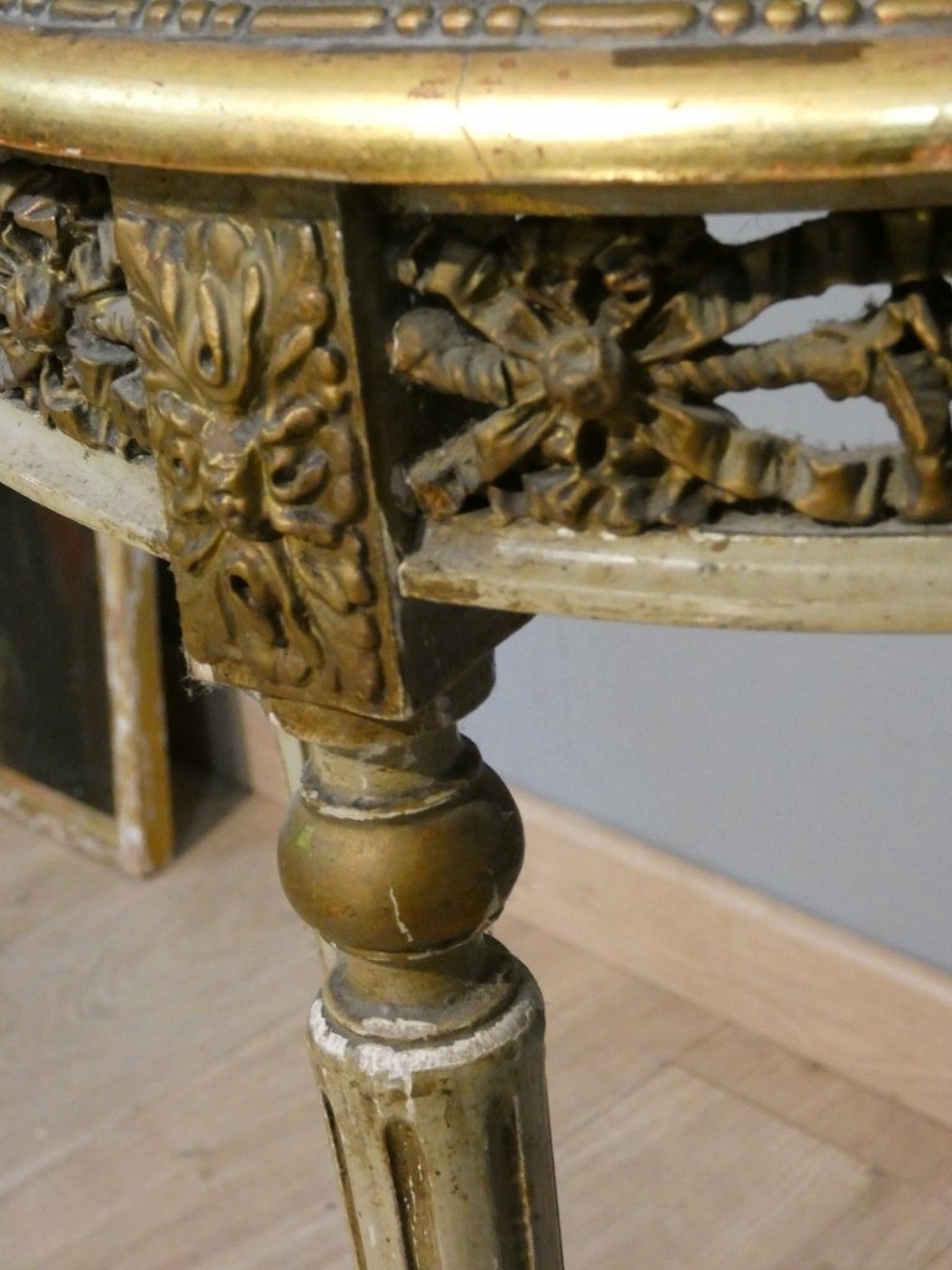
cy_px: 635
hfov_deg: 21.0
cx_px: 476
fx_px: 2567
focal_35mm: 70
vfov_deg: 27.8
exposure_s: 1/125
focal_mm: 12.5
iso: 1250
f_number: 4.3
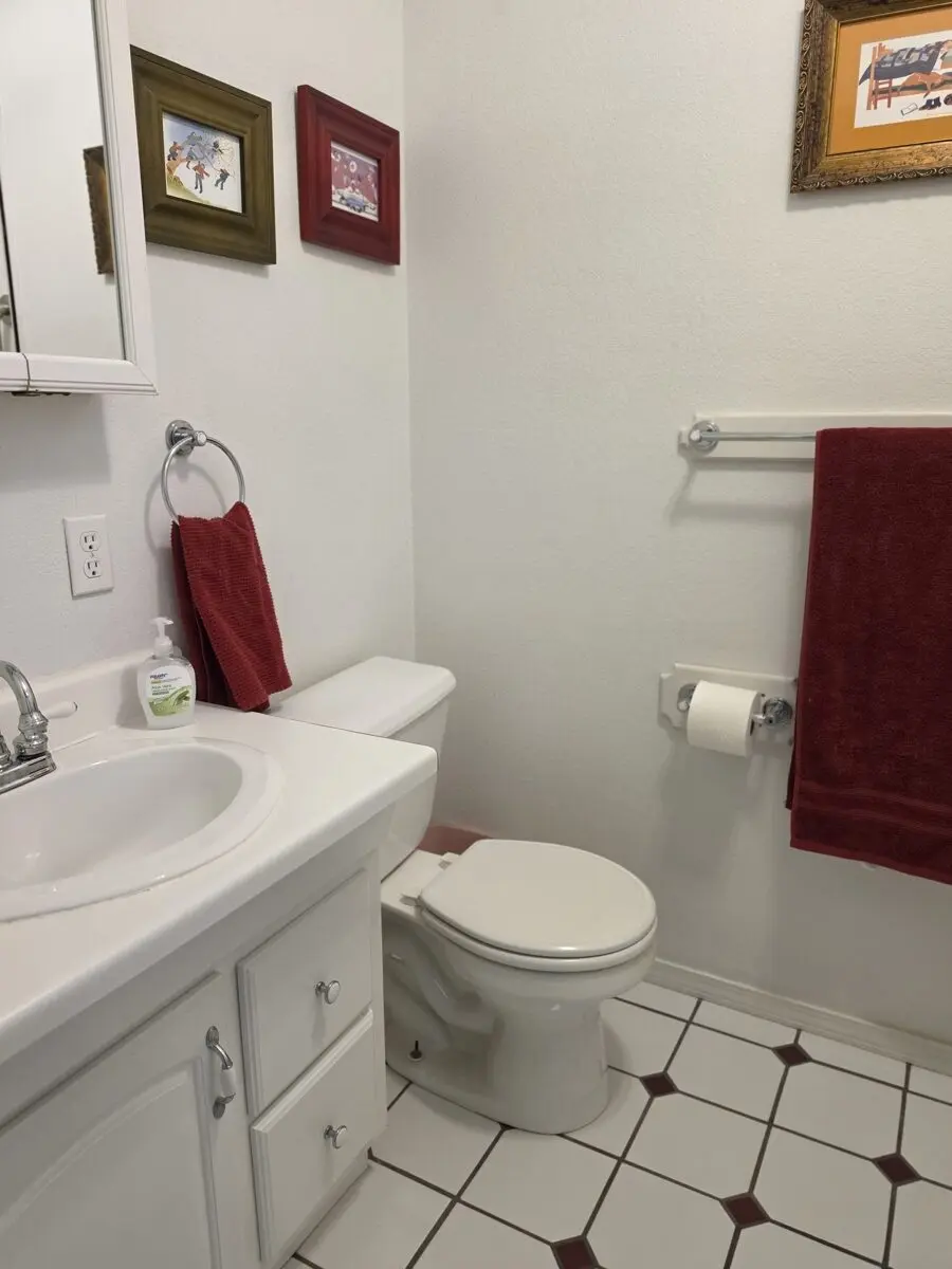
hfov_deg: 58.9
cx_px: 476
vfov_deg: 73.9
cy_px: 634
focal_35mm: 23
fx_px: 843
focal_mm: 6.5
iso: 160
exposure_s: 1/120
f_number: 1.4
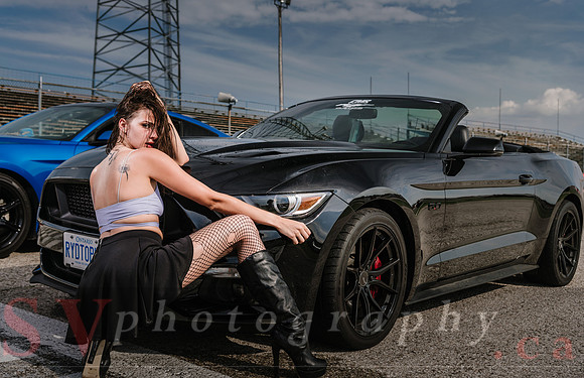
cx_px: 292
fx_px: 730
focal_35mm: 45
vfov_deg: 29.0
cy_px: 189
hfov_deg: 43.6
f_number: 5
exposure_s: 1/250
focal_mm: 45
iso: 50
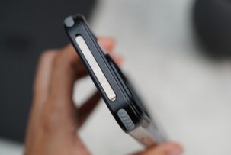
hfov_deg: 23.3
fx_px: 559
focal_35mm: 87
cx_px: 127
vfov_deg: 15.8
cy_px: 66
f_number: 4
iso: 1000
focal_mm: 66
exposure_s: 1/80
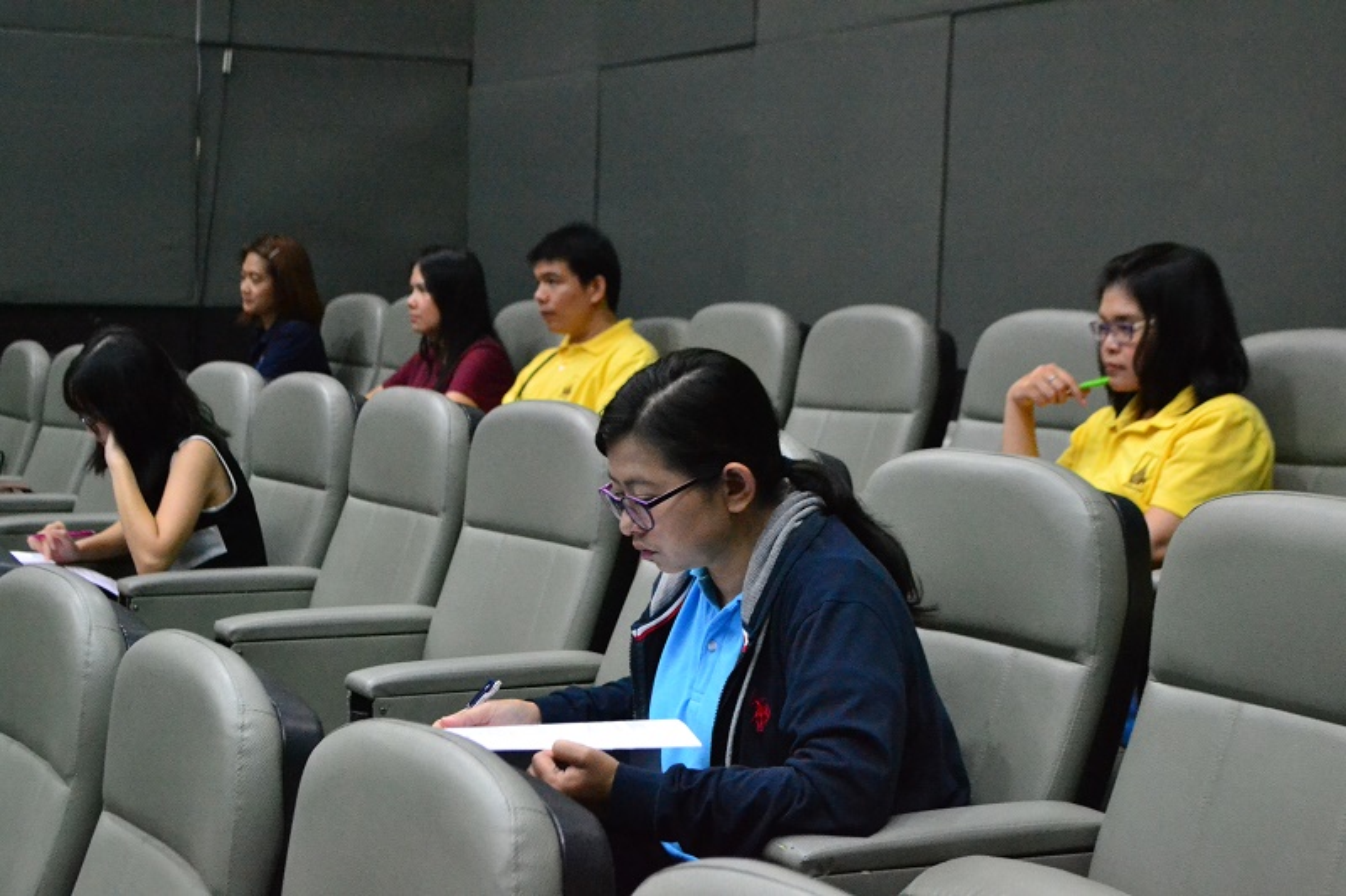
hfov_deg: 31.9
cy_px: 448
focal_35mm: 63
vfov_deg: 21.6
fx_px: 2355
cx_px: 673
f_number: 5.3
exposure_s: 1/50
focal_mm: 42
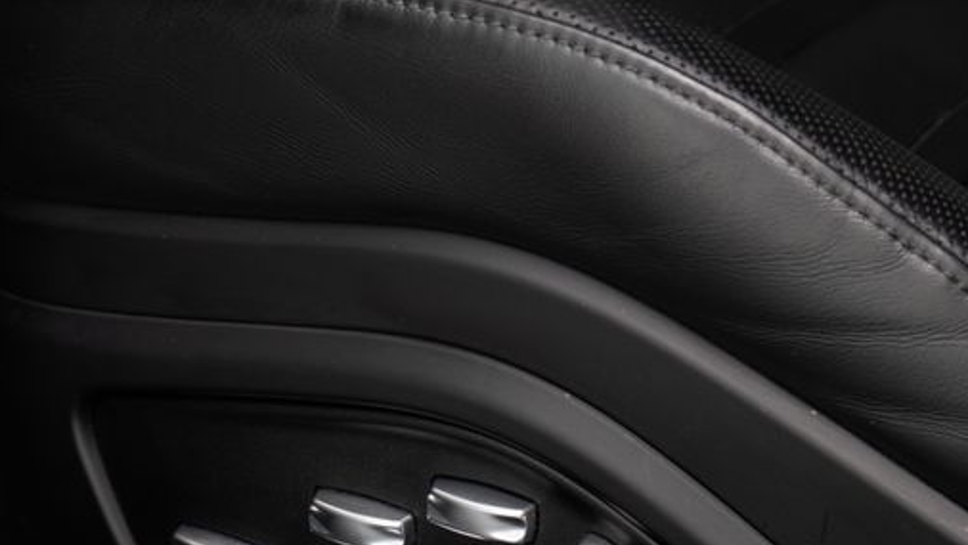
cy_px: 551
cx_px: 521
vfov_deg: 9.9
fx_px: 3132
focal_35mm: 122
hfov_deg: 17.6
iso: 160
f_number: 5.3
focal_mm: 50
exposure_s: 1/60
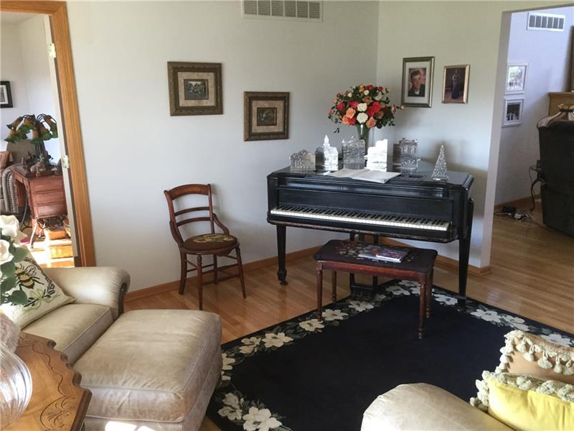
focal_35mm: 31
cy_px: 216
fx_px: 514
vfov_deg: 45.4
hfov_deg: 58.4
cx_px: 287
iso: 40
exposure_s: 1/30
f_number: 2.4
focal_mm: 3.3
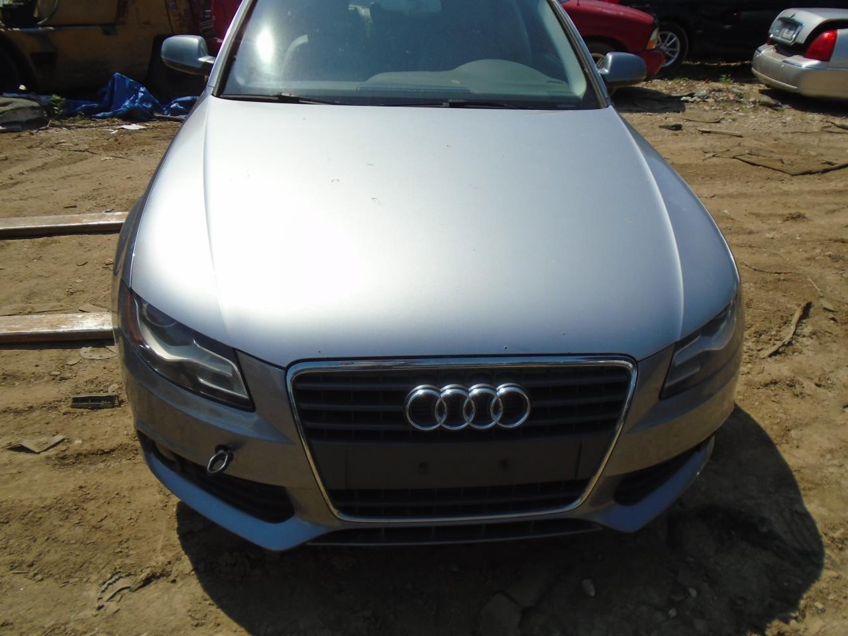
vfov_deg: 53.1
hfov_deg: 67.3
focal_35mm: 26
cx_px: 424
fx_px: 637
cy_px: 318
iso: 100
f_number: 8
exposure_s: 1/320
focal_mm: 4.6
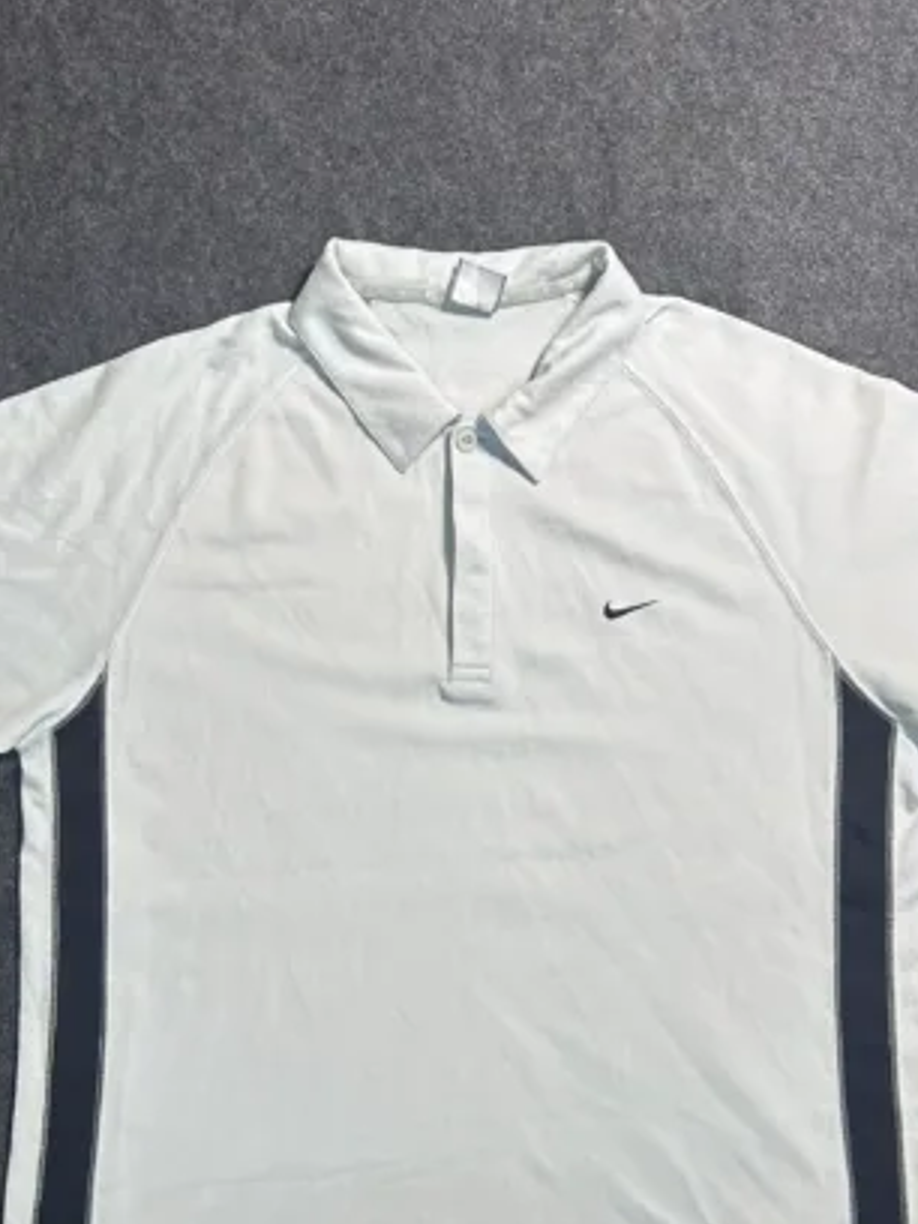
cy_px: 752
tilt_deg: -62.7
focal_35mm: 34
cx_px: 465
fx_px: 1202
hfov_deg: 41.8
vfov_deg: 53.5
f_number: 1.5
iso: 125
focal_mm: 5.7
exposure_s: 1/100
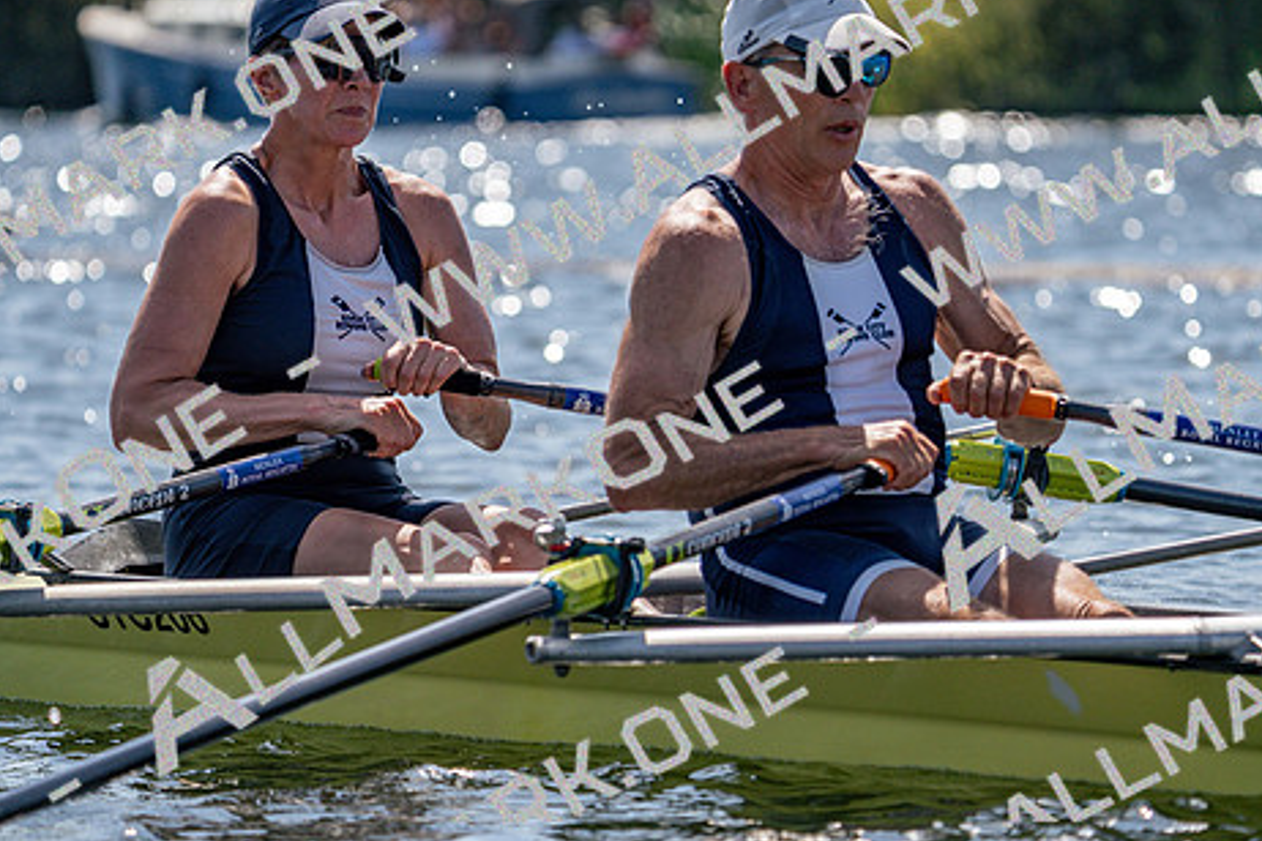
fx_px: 11497
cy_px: 354
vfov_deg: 4.2
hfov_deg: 6.3
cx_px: 702
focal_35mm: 328
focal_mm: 261
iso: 250
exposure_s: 1/2000
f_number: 5.6
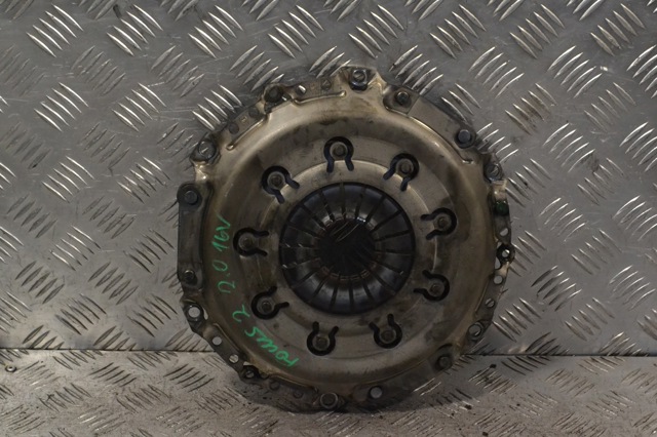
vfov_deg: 17.5
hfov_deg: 26.0
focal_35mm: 78
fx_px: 1423
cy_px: 218
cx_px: 328
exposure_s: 1/320
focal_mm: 52
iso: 3200
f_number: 9
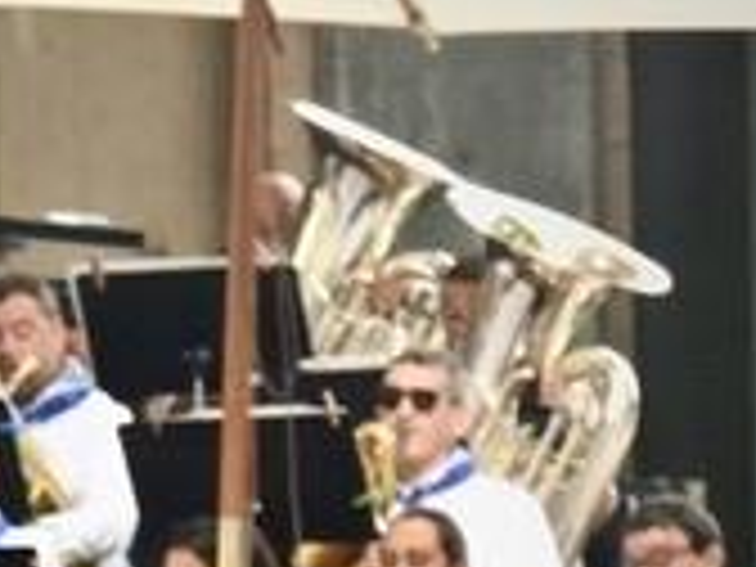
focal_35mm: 600
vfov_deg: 2.5
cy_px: 961
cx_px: -954
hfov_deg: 3.3
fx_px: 13104
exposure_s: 1/160
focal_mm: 75
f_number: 10
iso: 1800
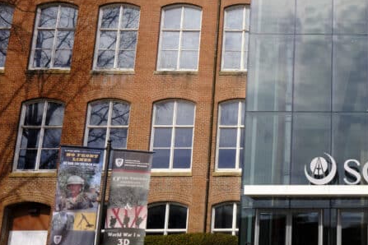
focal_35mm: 55
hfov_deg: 32.9
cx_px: 377
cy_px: 102
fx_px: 562
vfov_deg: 24.6
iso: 160
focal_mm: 16
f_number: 5.6
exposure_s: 1/550
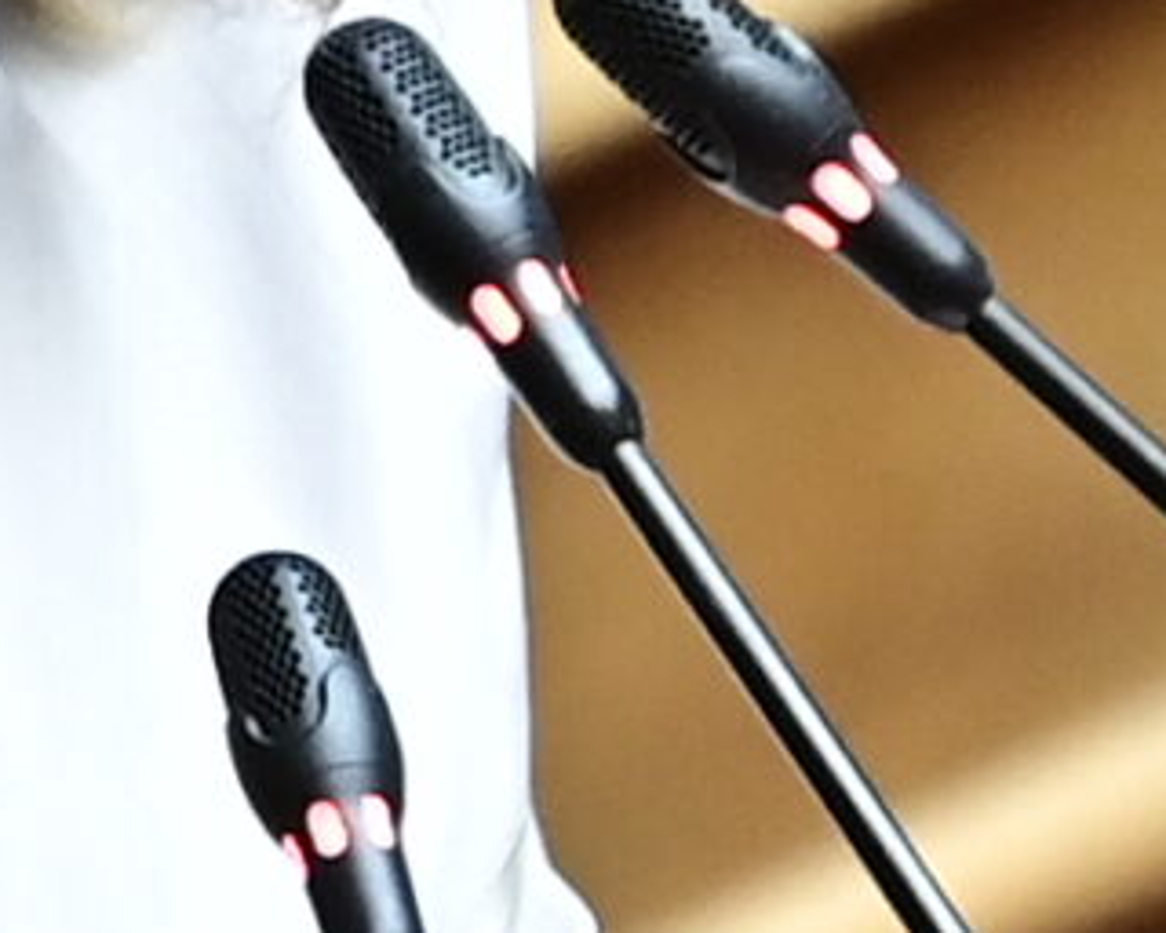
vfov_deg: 0.7
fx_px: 77680
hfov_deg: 0.9
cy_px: 538
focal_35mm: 2251
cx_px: -22
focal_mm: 200
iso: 800
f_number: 2.8
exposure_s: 1/250
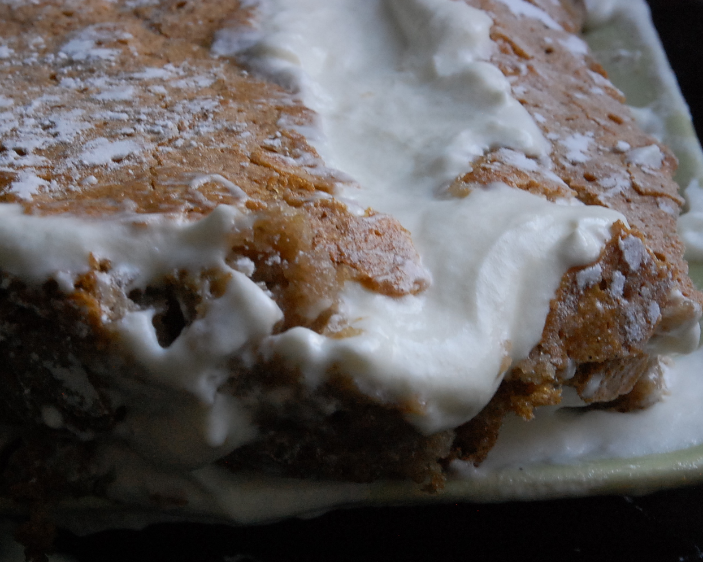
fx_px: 1947
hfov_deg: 20.5
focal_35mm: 94
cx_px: 409
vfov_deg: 16.4
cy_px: 282
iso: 1600
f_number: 25
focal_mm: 55
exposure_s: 1/15
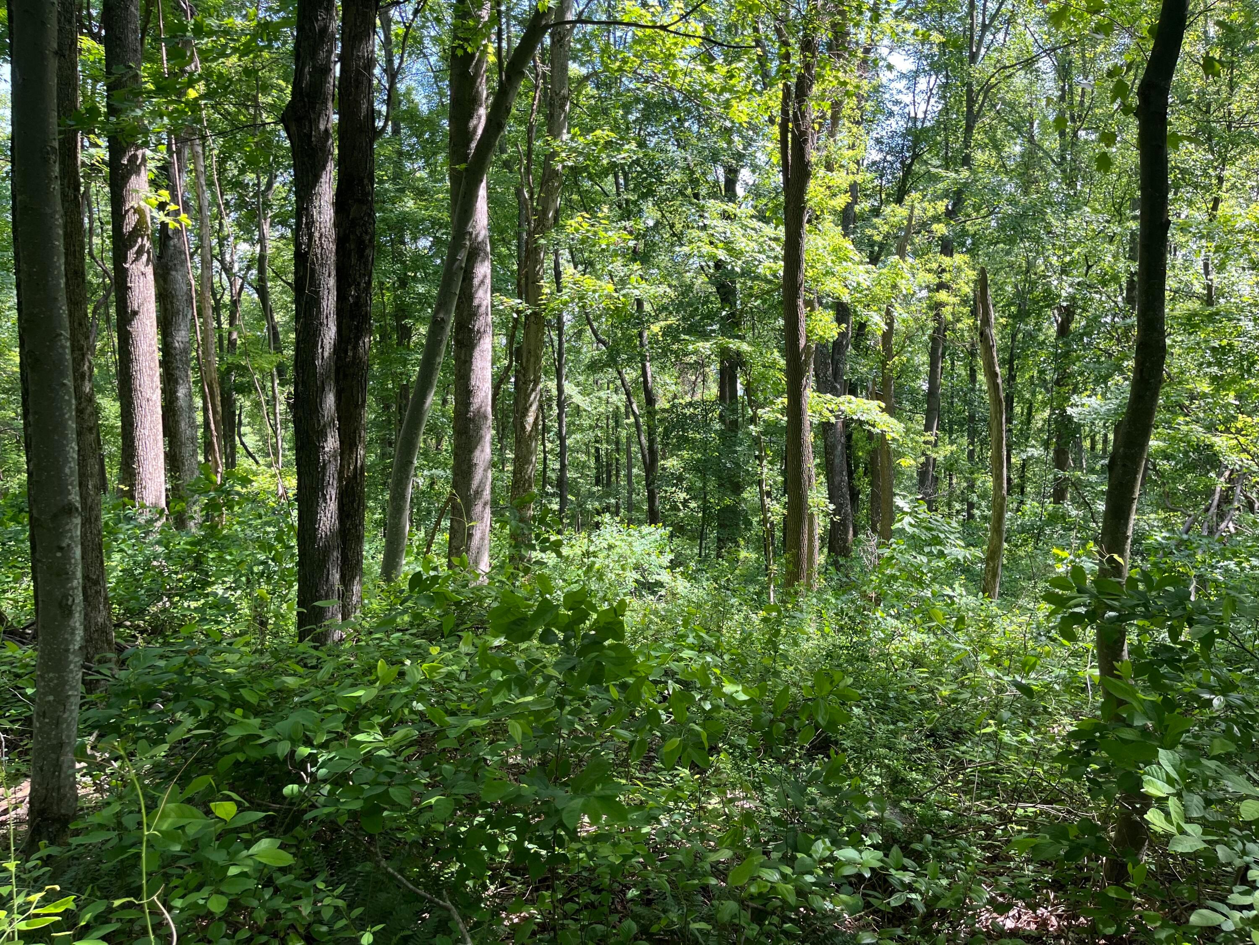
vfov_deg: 53.1
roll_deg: +0.3
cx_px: 630
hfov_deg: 67.3
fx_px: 946
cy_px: 472
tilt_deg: -6.2
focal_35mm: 26
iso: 40
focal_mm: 5.1
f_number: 1.6
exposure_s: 1/183
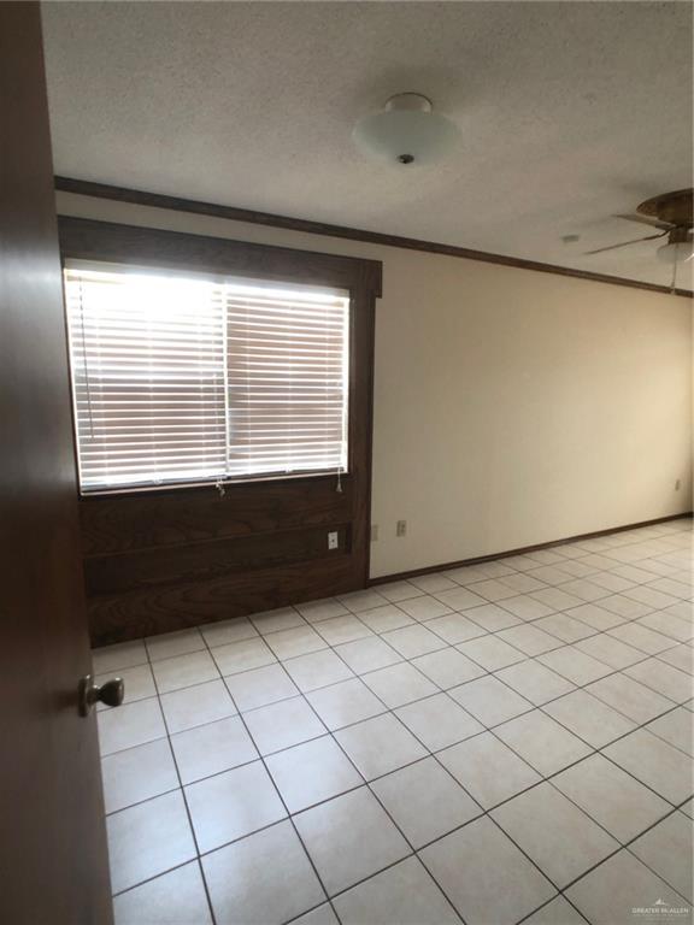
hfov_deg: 49.7
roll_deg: -0.5
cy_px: 462
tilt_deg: -8.0
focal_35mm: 28
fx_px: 748
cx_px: 347
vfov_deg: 63.4
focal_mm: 4
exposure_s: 1/20
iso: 40
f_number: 1.8
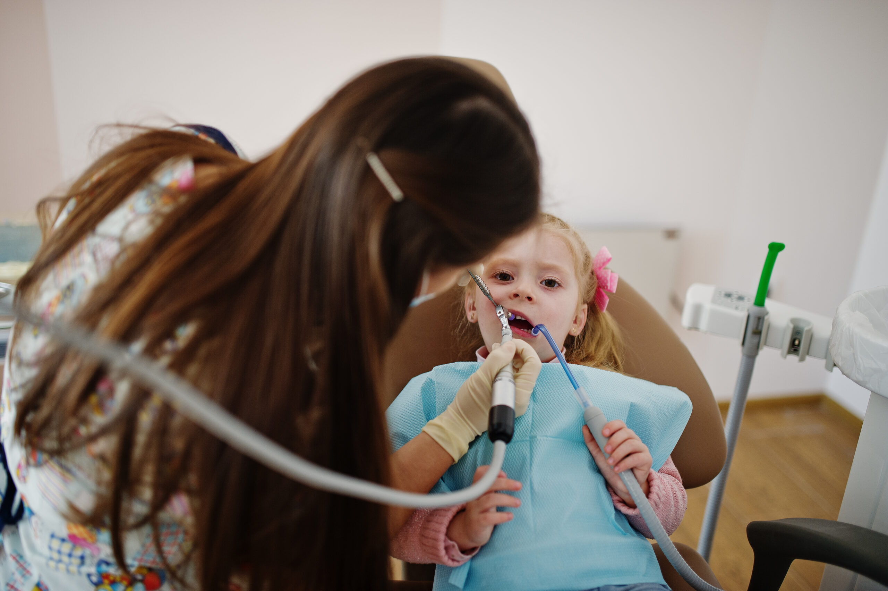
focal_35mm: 35
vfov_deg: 37.8
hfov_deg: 54.5
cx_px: 444
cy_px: 296
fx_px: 863
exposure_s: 1/320
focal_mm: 35
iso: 200
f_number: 1.6
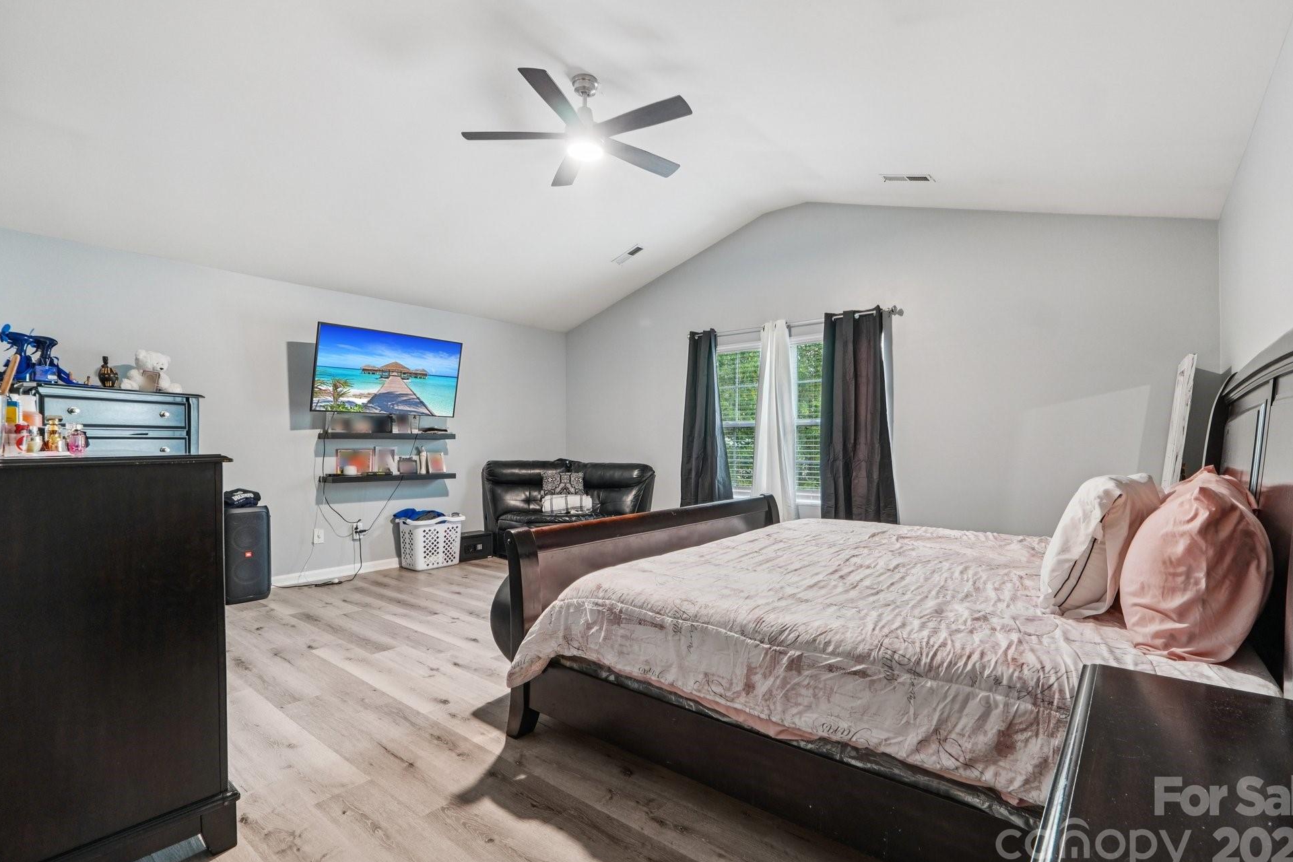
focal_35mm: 17
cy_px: 443
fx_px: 603
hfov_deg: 93.8
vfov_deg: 71.1
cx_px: 687
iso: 400
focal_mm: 10.5
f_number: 8
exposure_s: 1/2
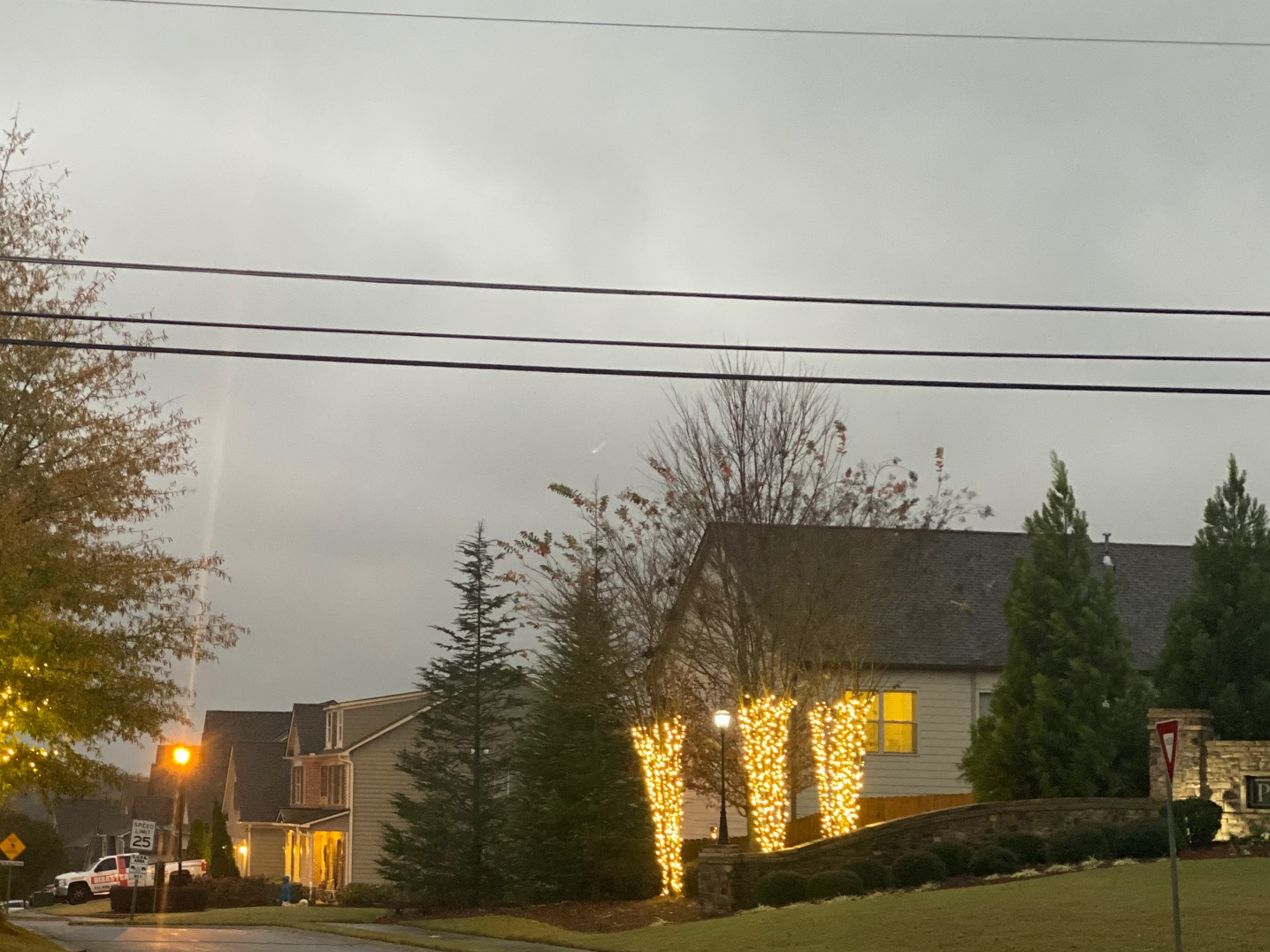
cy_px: 616
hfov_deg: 26.5
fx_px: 2678
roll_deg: -1.9
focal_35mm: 73
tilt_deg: +4.3
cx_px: 382
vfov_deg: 20.1
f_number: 2
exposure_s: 1/24
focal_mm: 6
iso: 400
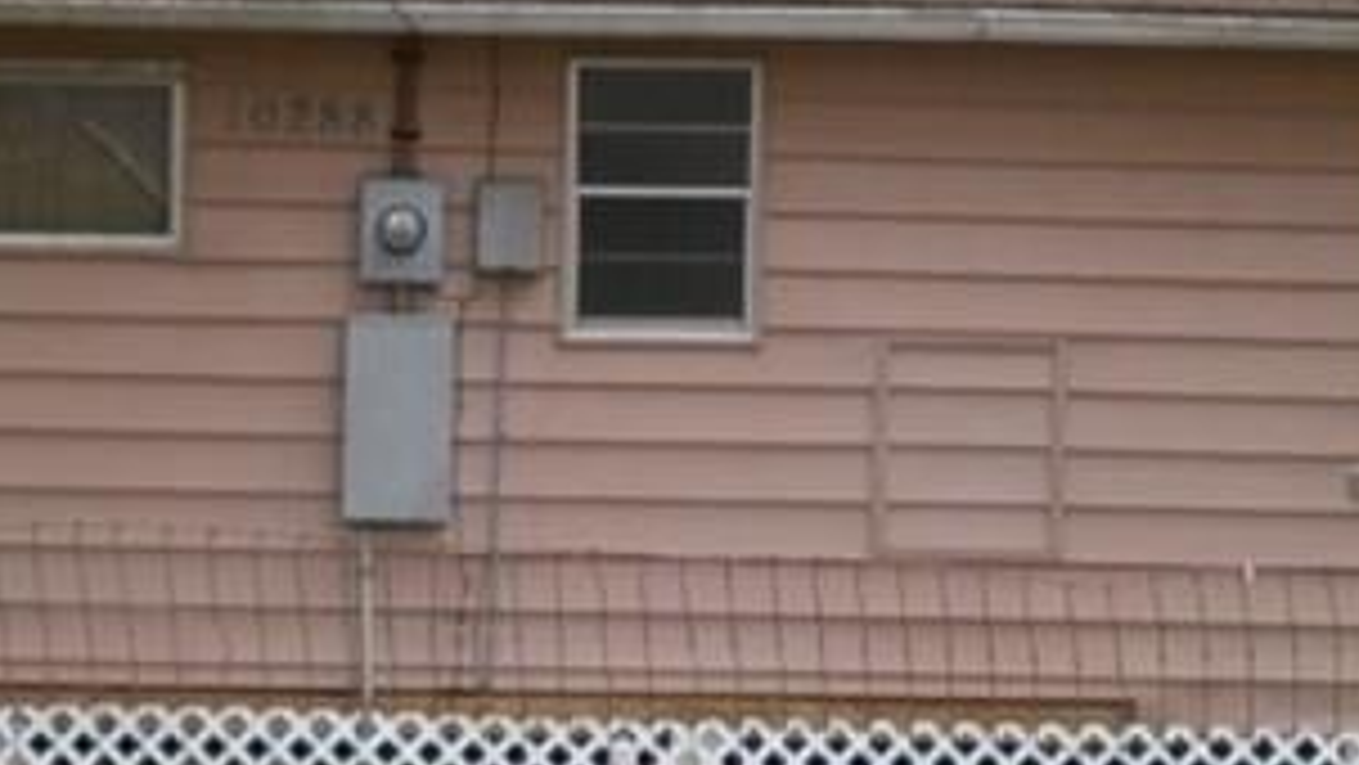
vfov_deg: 8.4
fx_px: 5190
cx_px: 752
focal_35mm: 144
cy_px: 410
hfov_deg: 14.9
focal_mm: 6.9
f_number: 3.4
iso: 100
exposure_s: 1/200
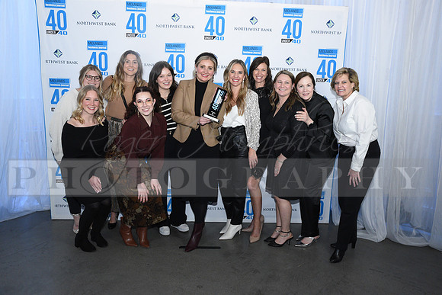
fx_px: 356
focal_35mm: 29
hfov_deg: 63.6
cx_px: 221
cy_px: 148
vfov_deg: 45.0
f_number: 7.1
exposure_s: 1/125
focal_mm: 29
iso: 3200
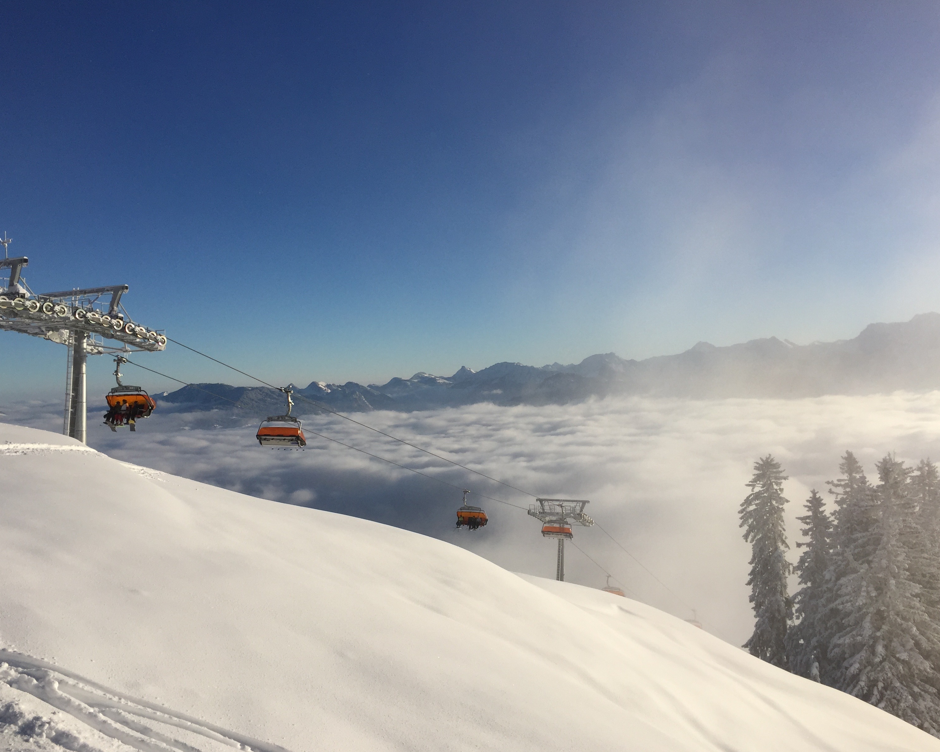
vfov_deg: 47.1
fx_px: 862
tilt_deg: -0.1
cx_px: 455
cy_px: 384
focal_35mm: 31
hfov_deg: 57.2
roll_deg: +2.7
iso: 32
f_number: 2.2
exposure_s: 1/4950
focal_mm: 4.15
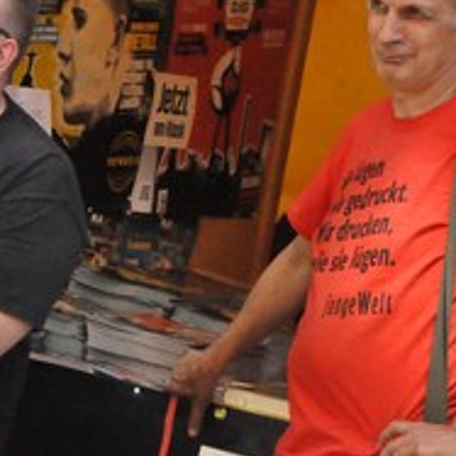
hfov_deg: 8.8
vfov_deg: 8.9
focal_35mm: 196
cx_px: -117
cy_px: 301
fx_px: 2921
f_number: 10
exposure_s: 1/2500
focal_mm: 48
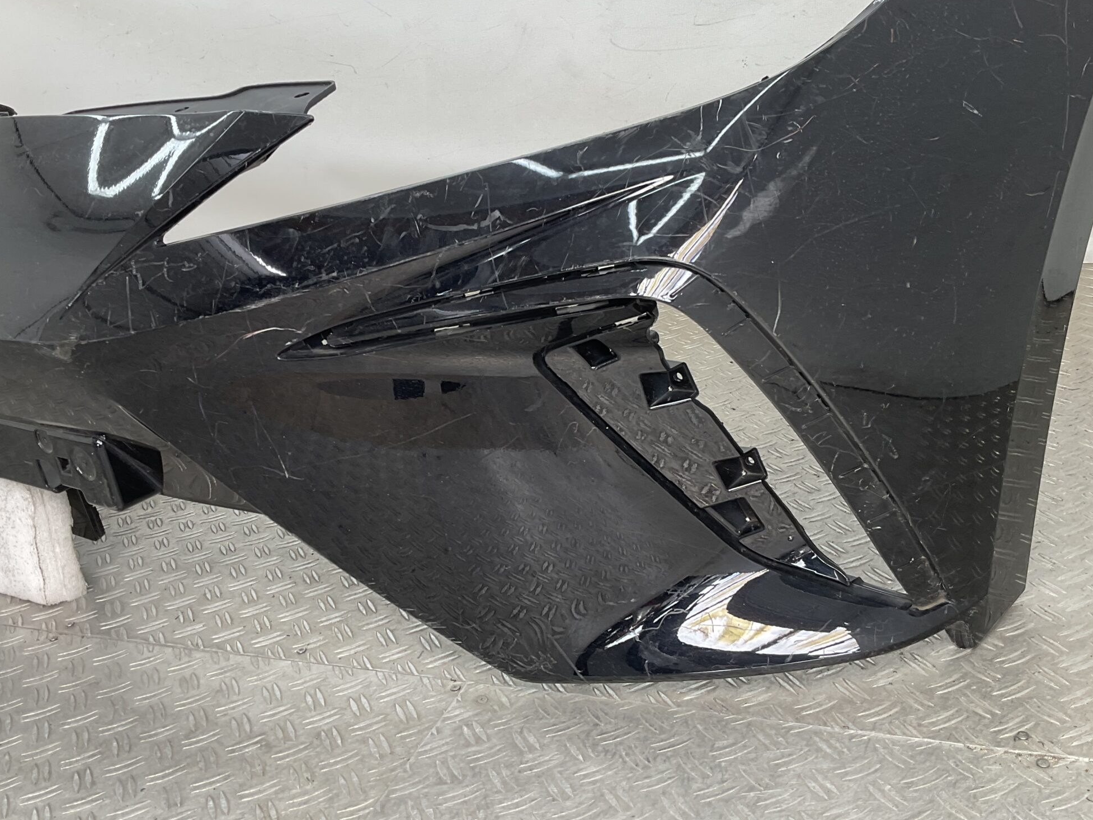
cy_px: 352
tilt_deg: -18.1
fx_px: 1200
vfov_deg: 37.6
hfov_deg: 48.9
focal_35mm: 38
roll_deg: +8.4
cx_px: 507
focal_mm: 3
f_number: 1.8
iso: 16
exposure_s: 1/102
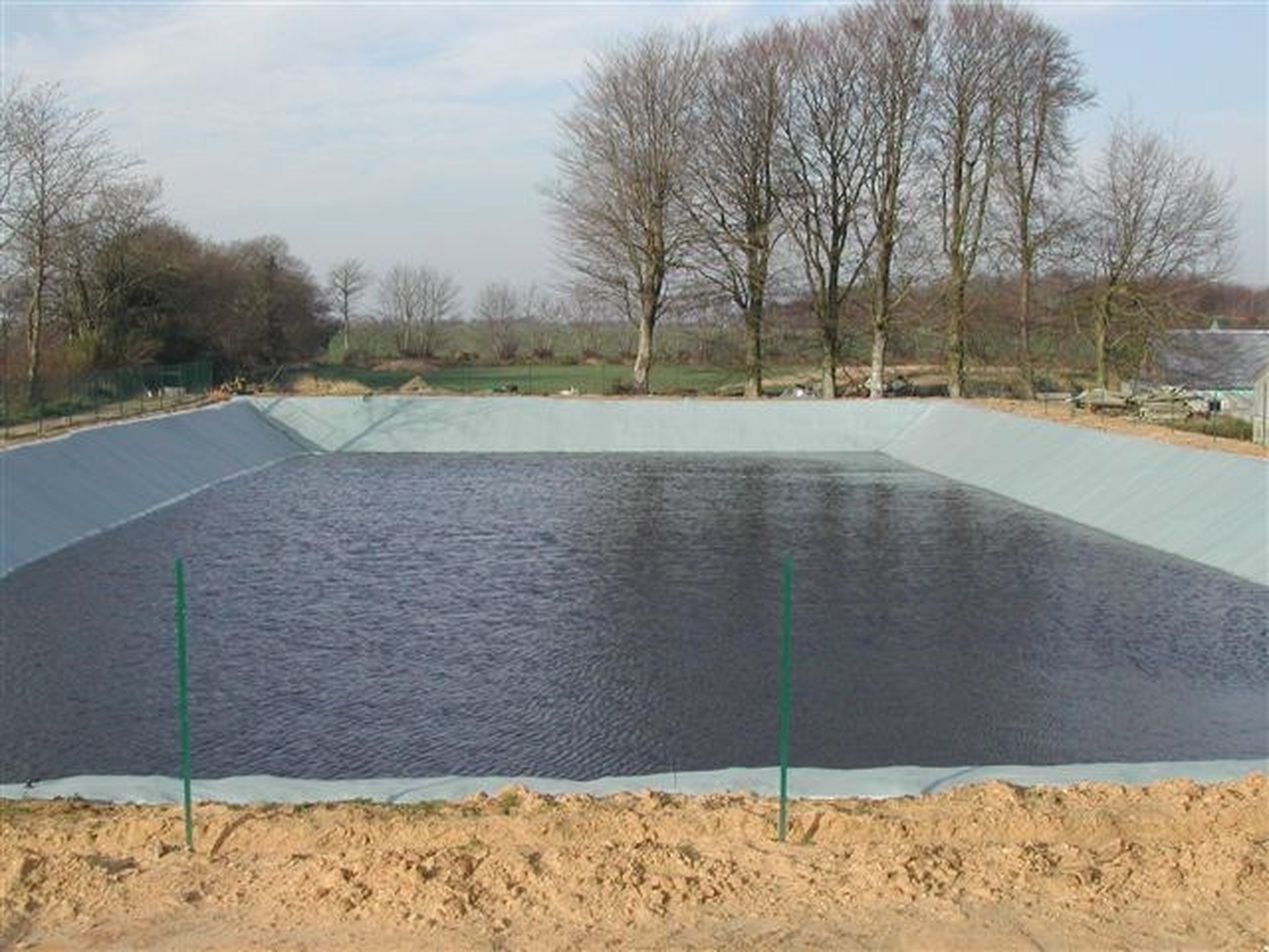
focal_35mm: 47
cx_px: 634
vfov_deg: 30.9
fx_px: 1723
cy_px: 476
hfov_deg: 40.4
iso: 100
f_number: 8.4
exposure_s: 1/121
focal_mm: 10.1
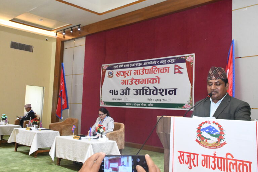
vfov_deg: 36.9
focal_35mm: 36
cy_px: 86
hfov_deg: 53.1
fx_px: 258
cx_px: 129
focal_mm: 24
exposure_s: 1/160
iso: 10000
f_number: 4
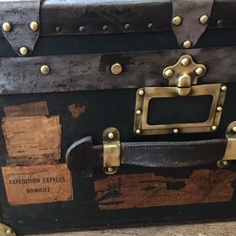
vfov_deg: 46.0
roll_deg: +3.0
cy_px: 118
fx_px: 278
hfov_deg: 45.7
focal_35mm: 36
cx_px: 89
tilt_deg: -28.3
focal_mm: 4.15
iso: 200
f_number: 2.2
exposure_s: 1/33
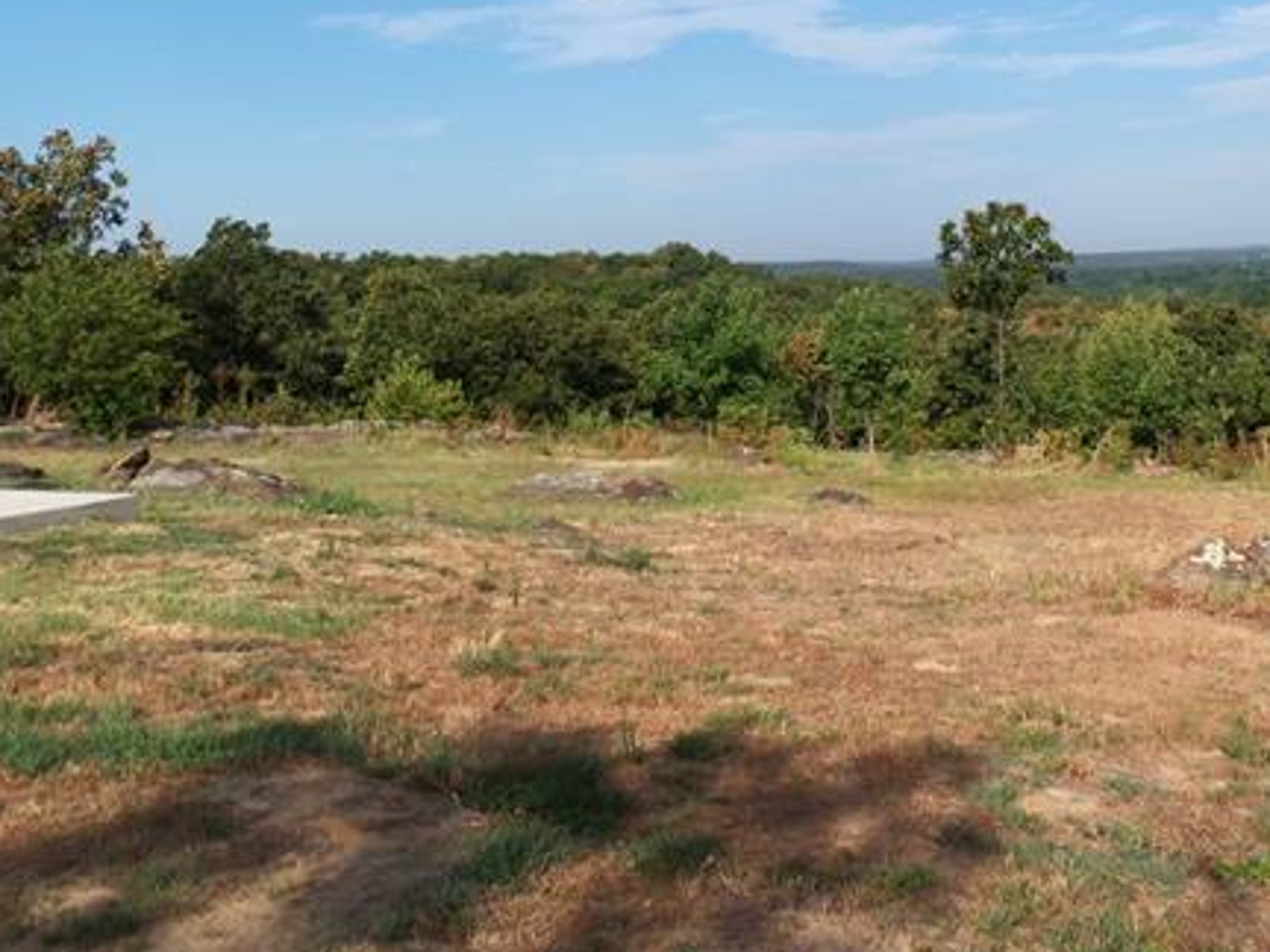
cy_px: 335
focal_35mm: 43
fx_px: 1578
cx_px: 885
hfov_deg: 43.0
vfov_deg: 33.4
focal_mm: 5.2
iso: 80
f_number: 8.6
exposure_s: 1/160
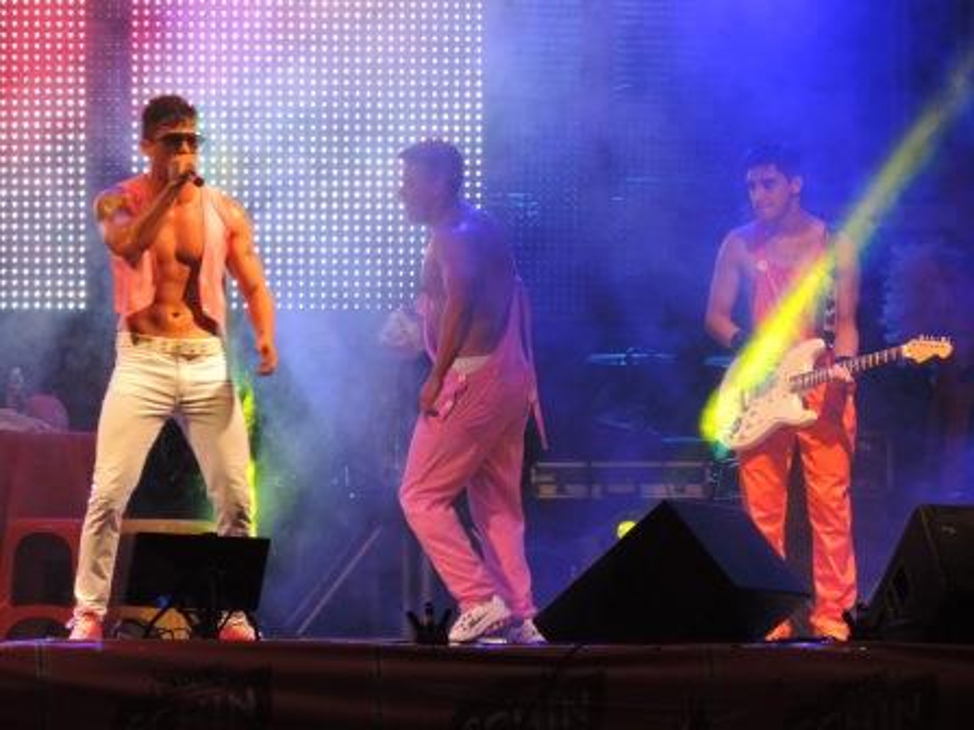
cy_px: 365
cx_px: 487
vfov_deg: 3.4
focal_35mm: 435
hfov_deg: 4.6
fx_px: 12240
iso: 400
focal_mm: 77.5
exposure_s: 1/80
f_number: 4.9
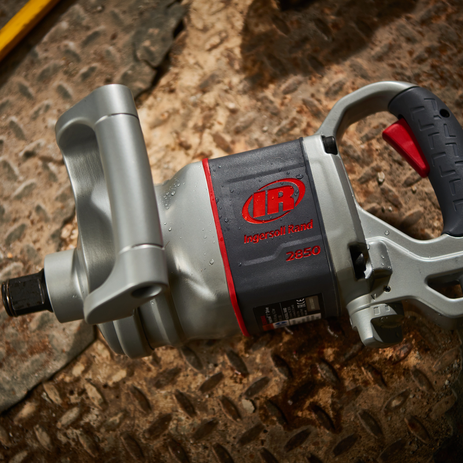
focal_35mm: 80
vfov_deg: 21.7
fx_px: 1211
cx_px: 208
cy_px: 230
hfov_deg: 21.6
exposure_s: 1/200
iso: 200
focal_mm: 62
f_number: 4
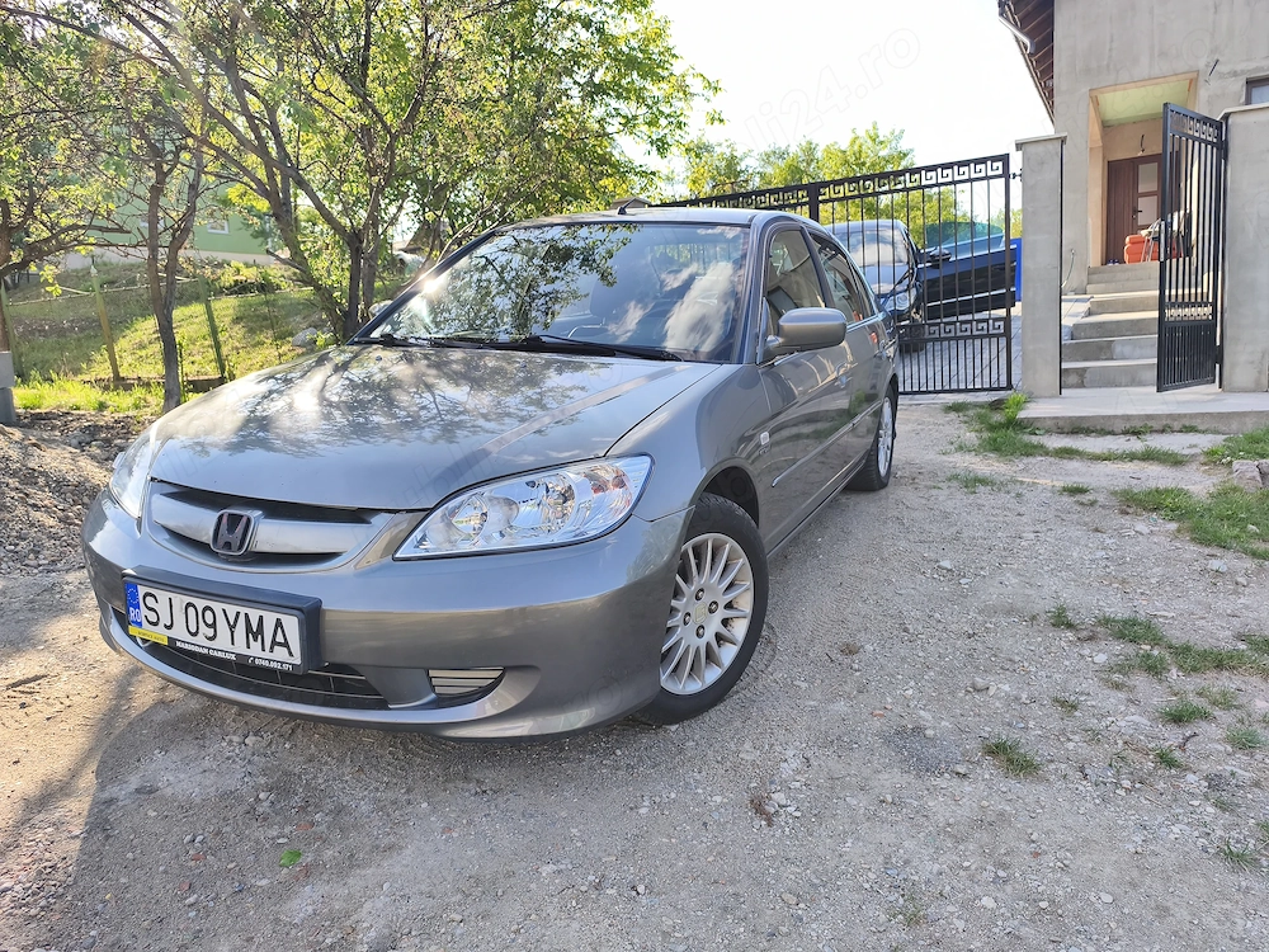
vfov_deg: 58.9
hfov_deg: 73.9
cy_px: 476
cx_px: 634
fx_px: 843
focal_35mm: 23
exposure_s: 1/312
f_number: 1.65
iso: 50
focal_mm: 6.14
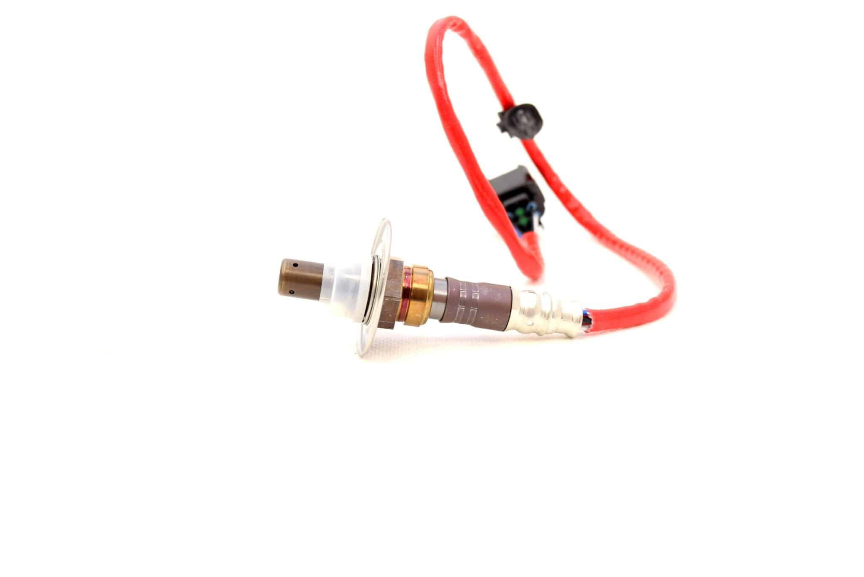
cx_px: 432
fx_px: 865
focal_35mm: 36
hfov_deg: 53.1
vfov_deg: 36.9
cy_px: 288
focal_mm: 24
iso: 400
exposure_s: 1/125
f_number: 5.6
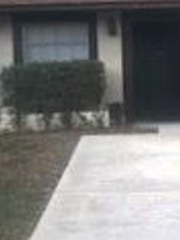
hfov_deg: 9.4
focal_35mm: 156
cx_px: 195
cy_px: 92
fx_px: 1082
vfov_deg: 12.7
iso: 20
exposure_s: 1/302
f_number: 2.8
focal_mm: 6.6
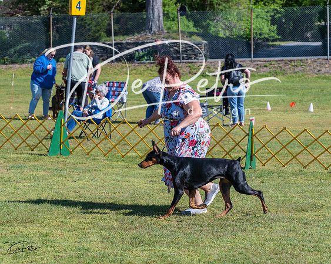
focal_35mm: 132
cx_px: 166
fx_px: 1290
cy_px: 132
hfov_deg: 14.6
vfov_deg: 11.7
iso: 320
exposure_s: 1/1250
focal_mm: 117
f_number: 6.3
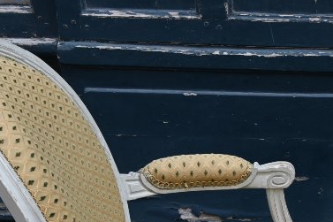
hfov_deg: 17.9
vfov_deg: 12.1
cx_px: 423
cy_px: 341
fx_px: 993
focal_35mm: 107
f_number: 5.6
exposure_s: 1/125
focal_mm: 22.5
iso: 100
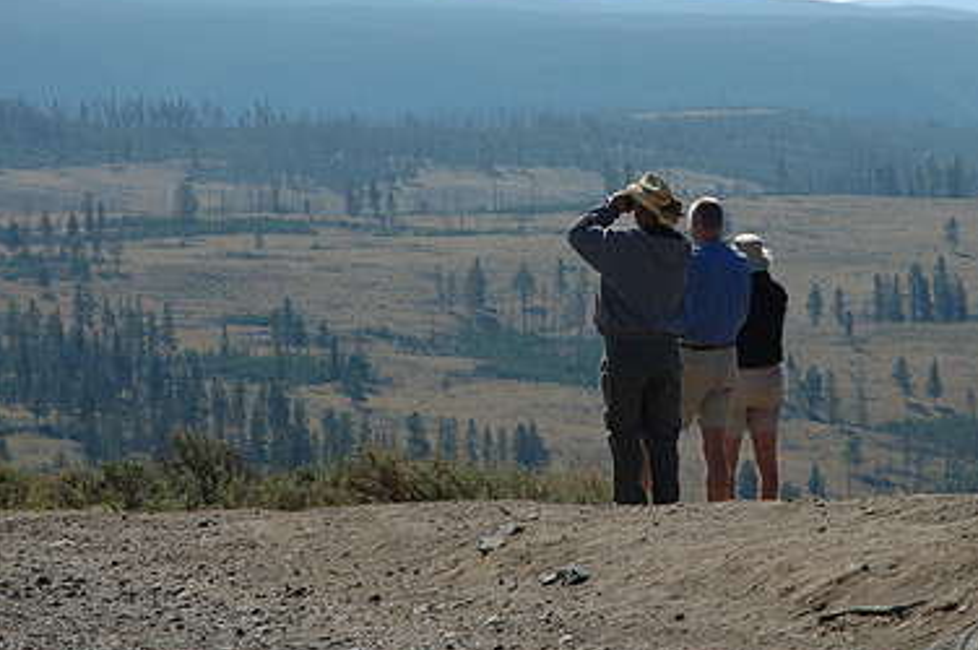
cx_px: 689
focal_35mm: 162
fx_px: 4397
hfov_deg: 12.7
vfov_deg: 8.5
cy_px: 296
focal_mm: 70
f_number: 10
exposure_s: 1/400
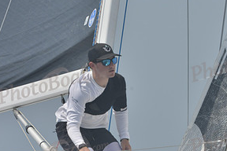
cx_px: 150
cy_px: 186
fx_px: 3815
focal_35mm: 605
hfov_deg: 3.4
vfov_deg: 2.3
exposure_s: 1/1000
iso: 280
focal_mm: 300
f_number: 10
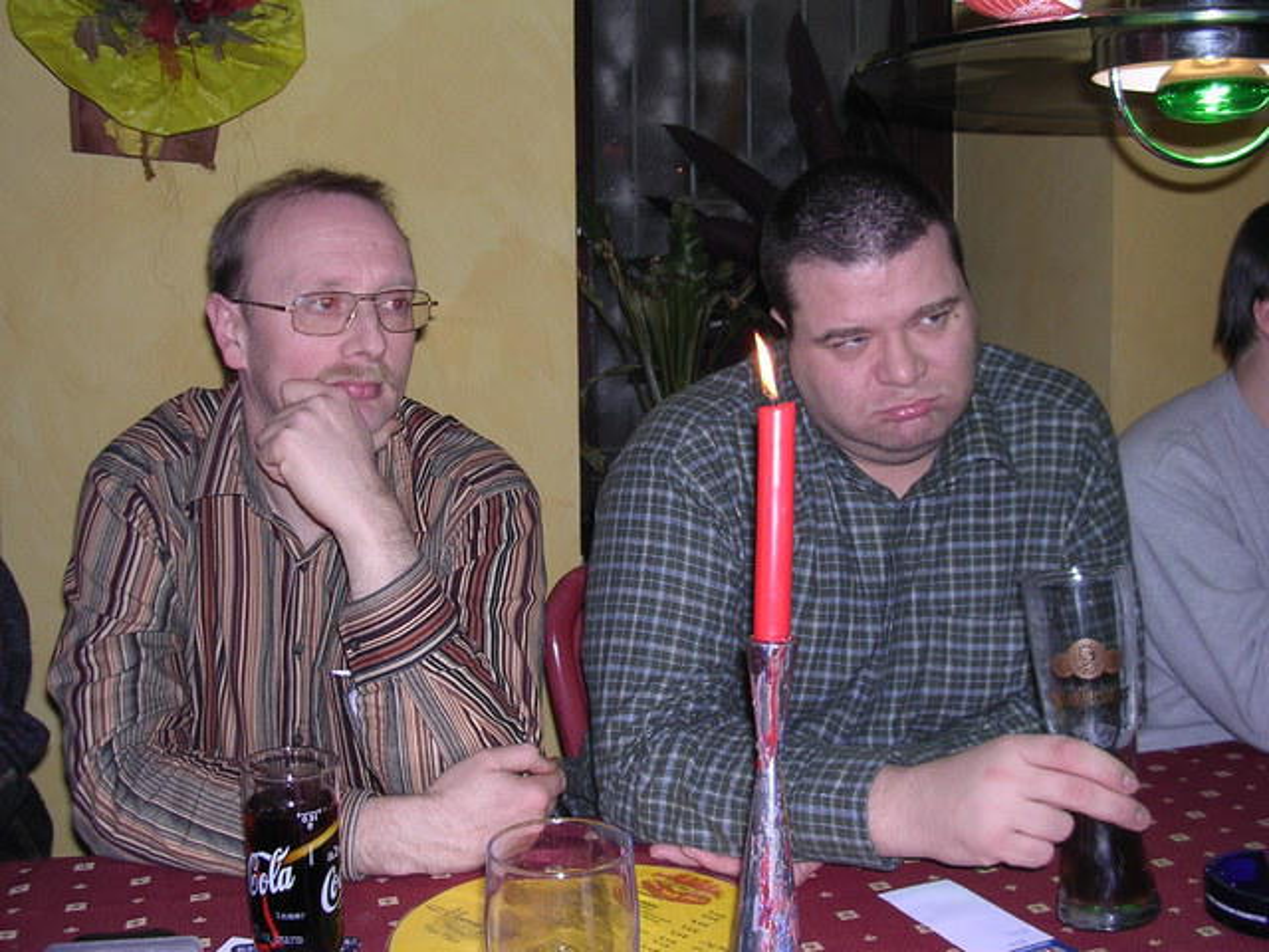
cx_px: 634
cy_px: 476
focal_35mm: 38
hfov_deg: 49.0
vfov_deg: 37.7
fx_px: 1393
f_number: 2.8
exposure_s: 1/60.1
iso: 100
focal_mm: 5.8
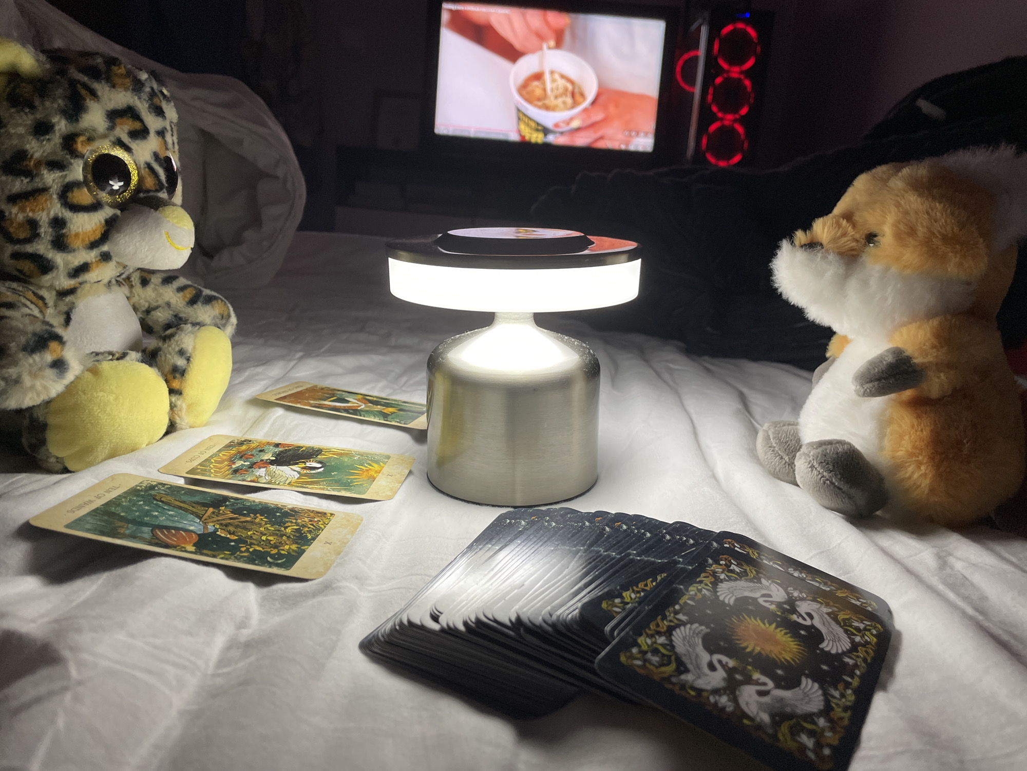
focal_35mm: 26
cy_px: 386
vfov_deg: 53.1
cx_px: 514
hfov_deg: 67.3
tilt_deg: -11.5
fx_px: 771
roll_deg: -4.5
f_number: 1.6
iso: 160
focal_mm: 4.2
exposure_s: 1/46
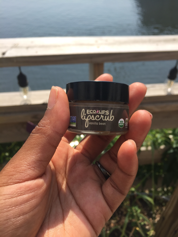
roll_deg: -0.6
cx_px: 89
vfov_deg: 61.7
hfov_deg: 48.2
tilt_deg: -39.9
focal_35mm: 29
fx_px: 199
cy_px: 118
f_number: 2.2
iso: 32
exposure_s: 1/1412
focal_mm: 4.15
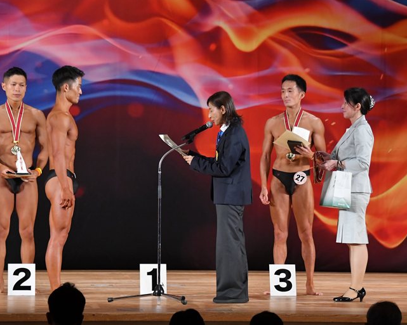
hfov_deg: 9.1
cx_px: 210
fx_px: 2554
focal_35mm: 212
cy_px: 162
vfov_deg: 7.3
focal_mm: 125
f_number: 5.6
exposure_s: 1/400
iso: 3200
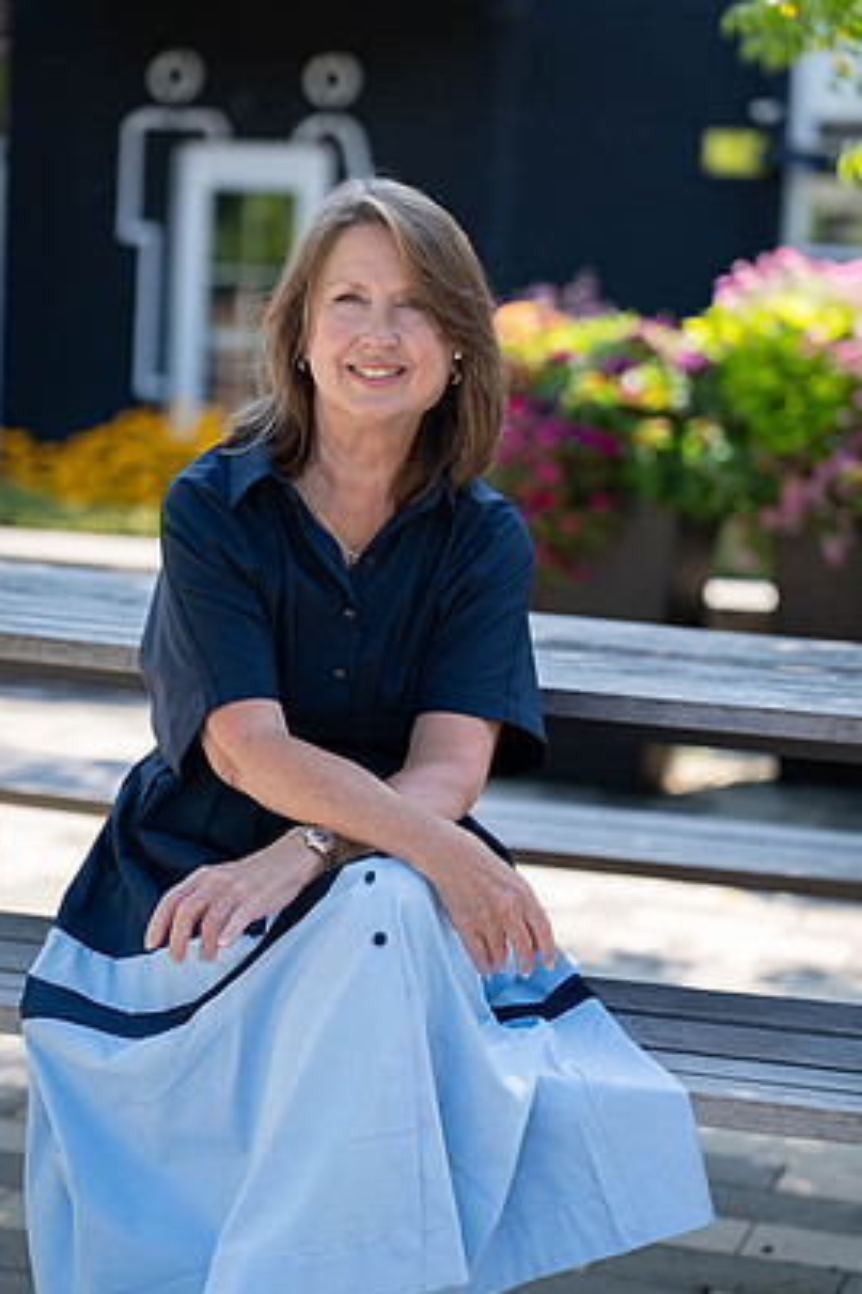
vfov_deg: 26.0
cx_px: 471
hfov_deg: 17.5
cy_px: 695
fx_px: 2804
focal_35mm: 78
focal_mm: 70
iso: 100
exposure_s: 1/1000
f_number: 2
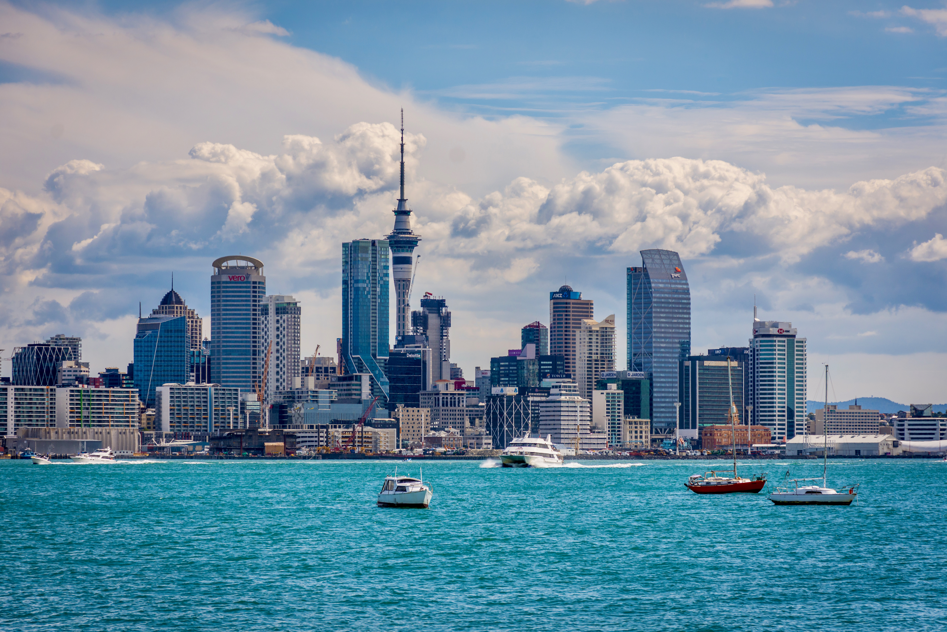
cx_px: 474
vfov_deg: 11.4
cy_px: 316
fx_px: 3156
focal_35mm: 120
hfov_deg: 17.1
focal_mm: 80
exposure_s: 1/1250
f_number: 7.1
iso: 100
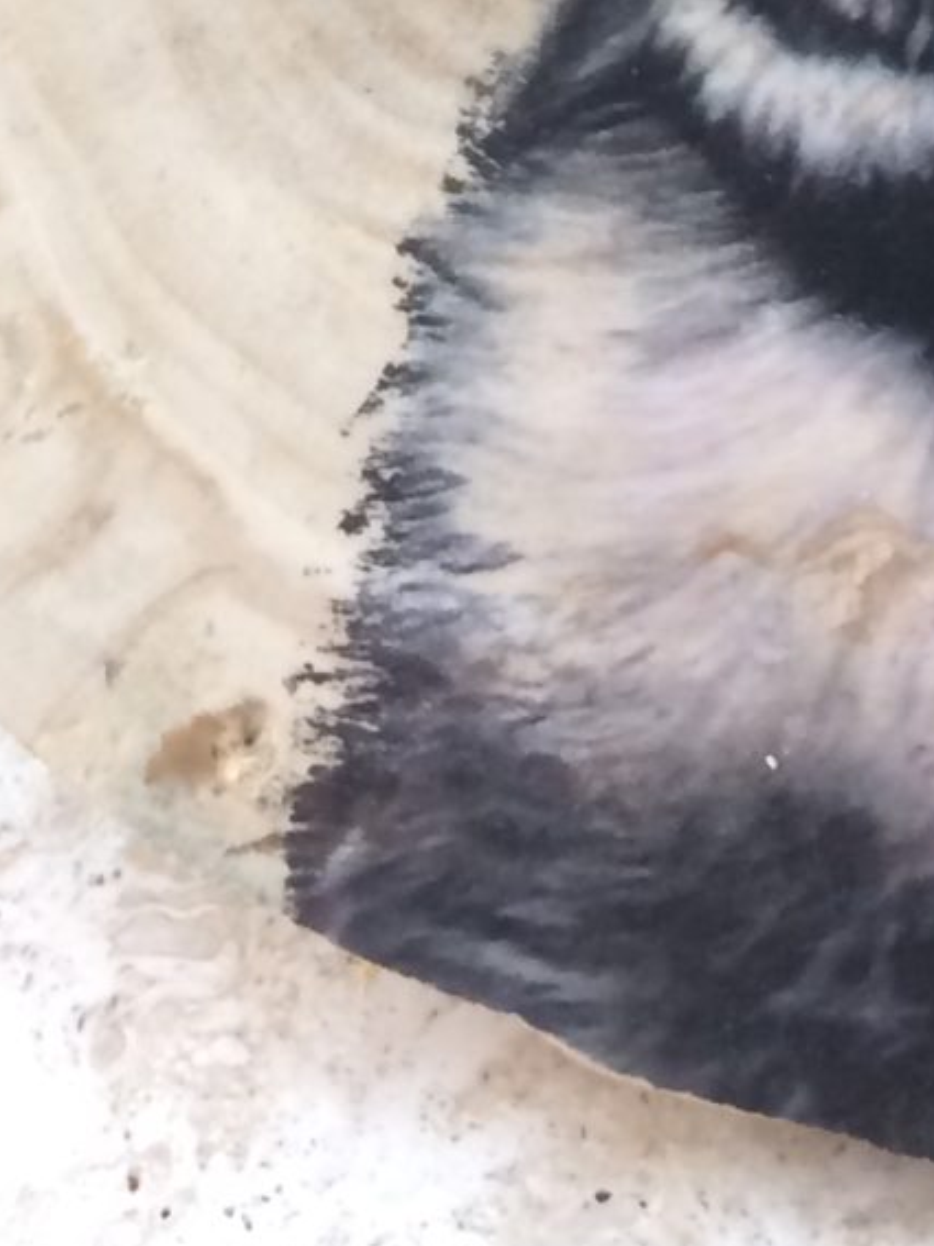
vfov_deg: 12.8
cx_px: 1352
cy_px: -1376
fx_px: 4715
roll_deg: -1.5
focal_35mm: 131
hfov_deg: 10.9
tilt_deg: -23.0
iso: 50
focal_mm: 4.15
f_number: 2.2
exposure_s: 1/33
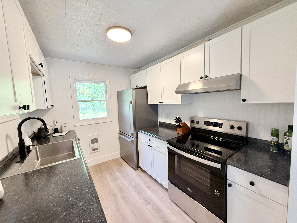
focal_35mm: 14
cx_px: 148
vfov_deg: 85.7
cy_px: 112
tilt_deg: -4.0
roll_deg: +2.3
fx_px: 120
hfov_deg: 102.1
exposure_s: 1/120
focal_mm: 2.22
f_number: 2.2
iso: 320
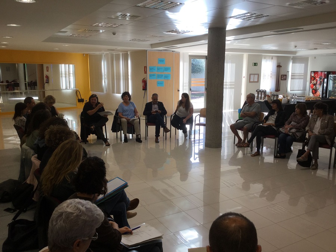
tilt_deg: -11.4
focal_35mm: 31
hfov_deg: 58.4
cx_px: 168
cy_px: 126
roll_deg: -1.8
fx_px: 301
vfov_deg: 45.4
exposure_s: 1/100
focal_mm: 3.3
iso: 25
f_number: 2.4
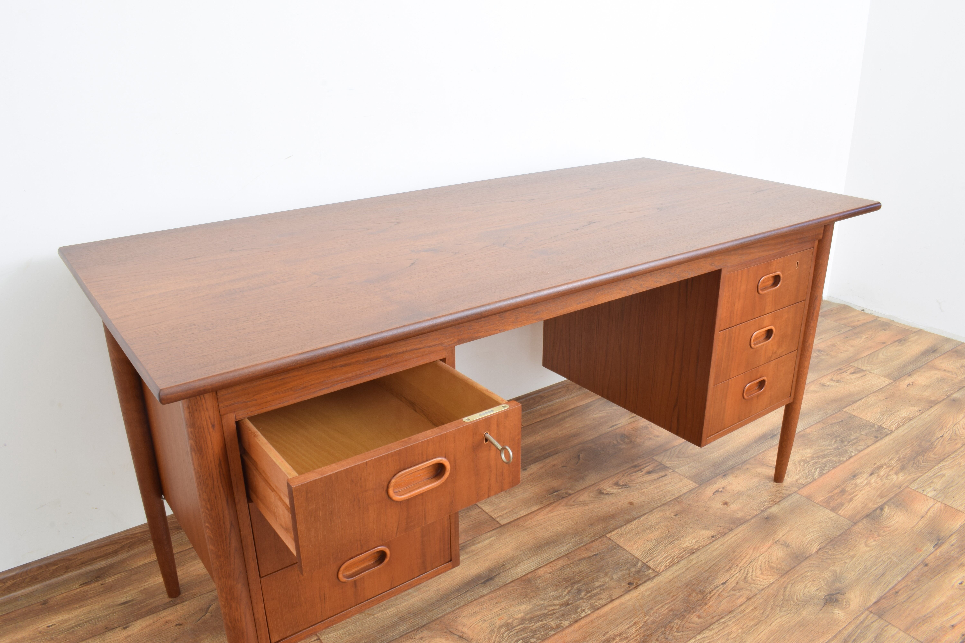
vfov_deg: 47.9
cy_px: 322
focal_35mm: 27
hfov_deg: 67.4
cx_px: 482
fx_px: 724
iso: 100
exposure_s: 5
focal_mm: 18
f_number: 22
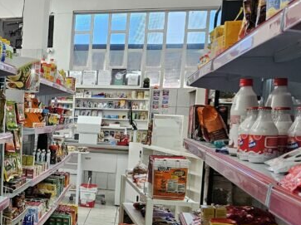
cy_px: 149
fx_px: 530
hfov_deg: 28.0
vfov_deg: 23.9
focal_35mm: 61
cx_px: -55
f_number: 1.8
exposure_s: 1/120
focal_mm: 5.4
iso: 160
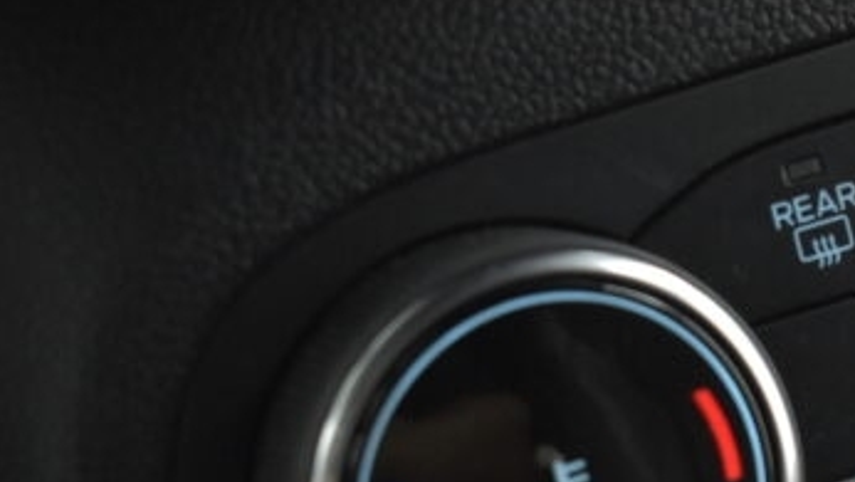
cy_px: 279
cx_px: 1166
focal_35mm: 158
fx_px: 3584
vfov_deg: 7.7
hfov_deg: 13.1
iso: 1600
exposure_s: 1/30
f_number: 4.5
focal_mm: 34
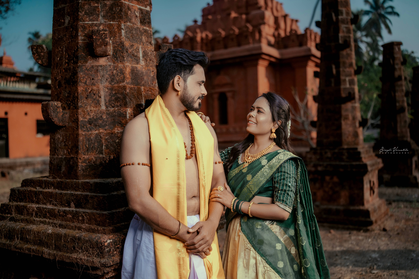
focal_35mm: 35
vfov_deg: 37.9
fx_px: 407
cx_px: 210
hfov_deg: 54.4
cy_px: 140
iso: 250
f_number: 2
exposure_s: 1/8000
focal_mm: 35
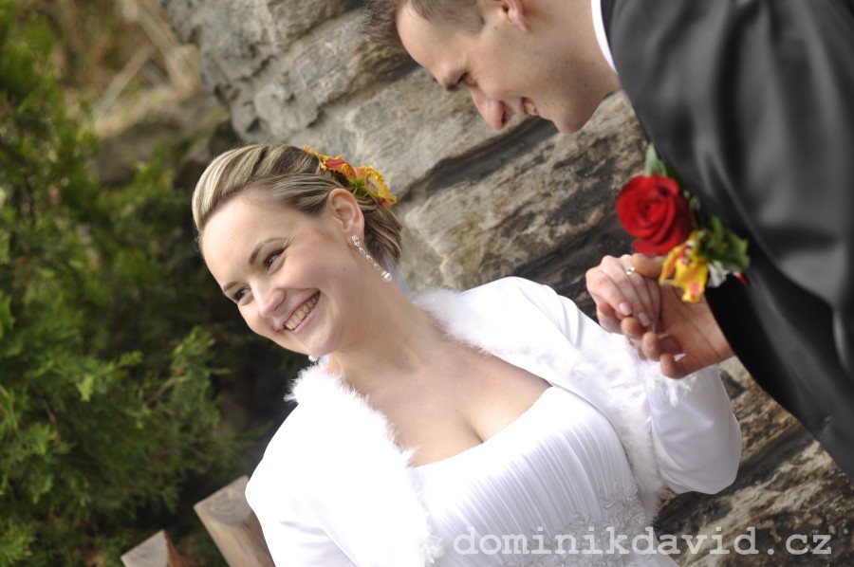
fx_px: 1777
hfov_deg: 27.0
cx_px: 427
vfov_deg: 18.1
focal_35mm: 75
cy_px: 284
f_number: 2.8
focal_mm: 50
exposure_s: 1/100
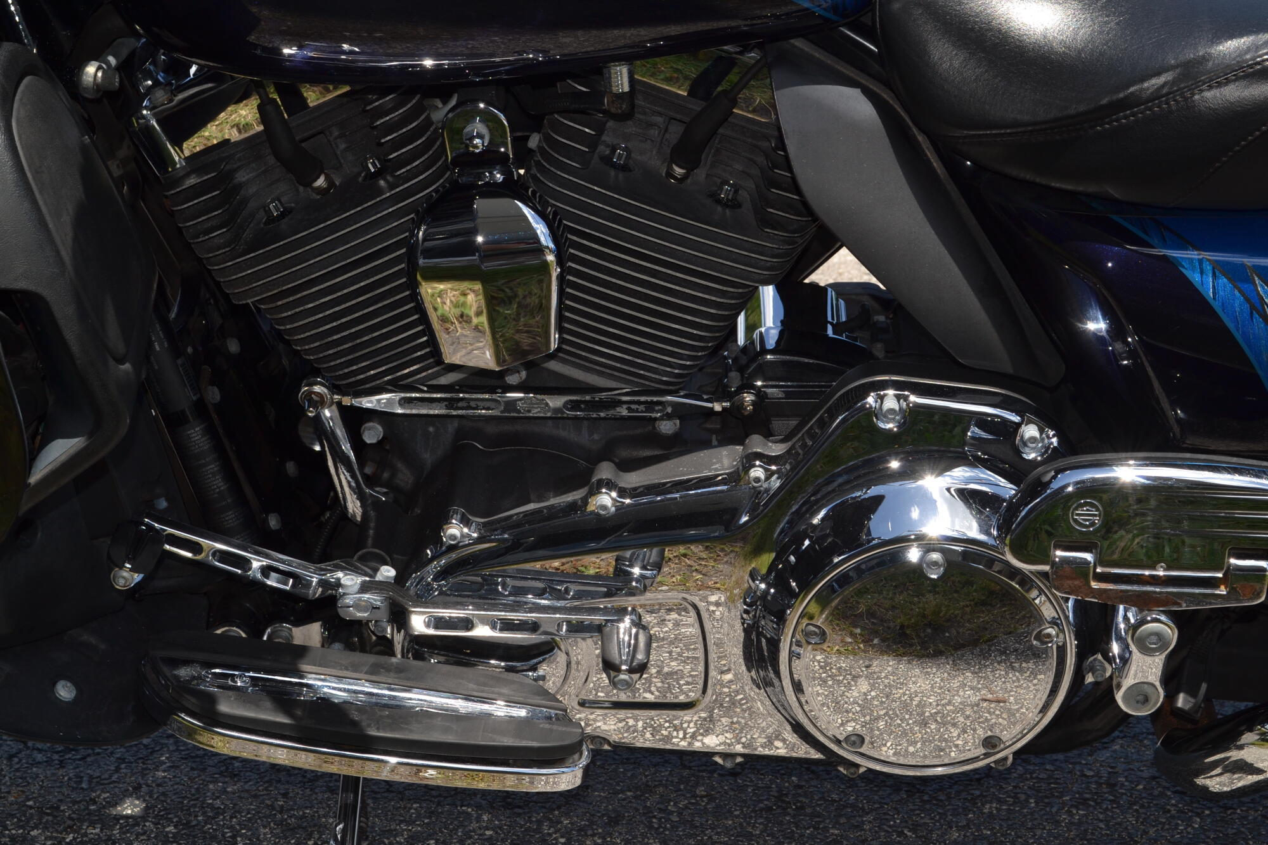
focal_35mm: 63
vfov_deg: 21.6
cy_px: 422
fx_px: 2219
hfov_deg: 31.9
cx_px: 634
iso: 100
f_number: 9
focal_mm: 42
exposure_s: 1/200
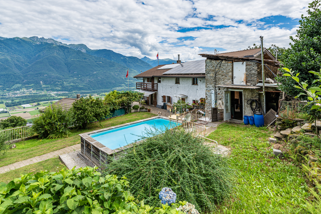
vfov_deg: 63.1
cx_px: 163
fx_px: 169
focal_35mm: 19
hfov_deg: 86.9
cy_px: 73
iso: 100
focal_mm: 14
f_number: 9
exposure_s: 1/160
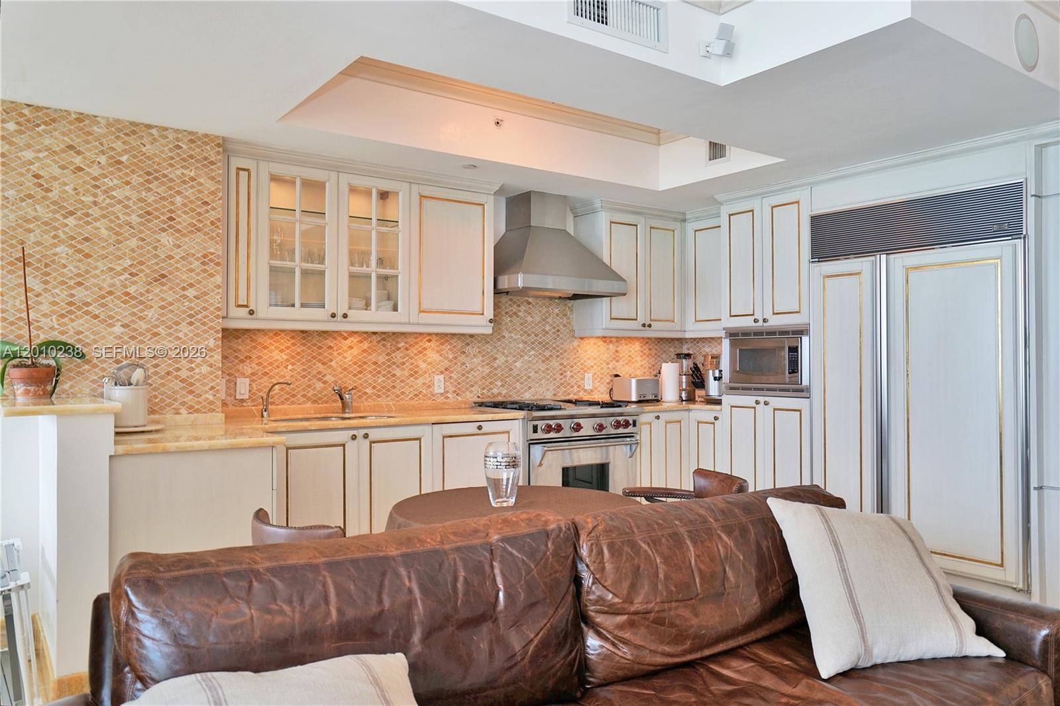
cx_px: 530
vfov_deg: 49.5
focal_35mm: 26
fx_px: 765
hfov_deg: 69.4
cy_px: 353
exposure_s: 1/25
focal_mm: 26
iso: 250
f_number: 6.3
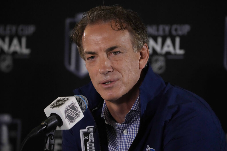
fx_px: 2428
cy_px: 76
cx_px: 114
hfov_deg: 5.4
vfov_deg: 3.6
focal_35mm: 385
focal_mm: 385
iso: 12800
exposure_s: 1/800
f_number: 6.3
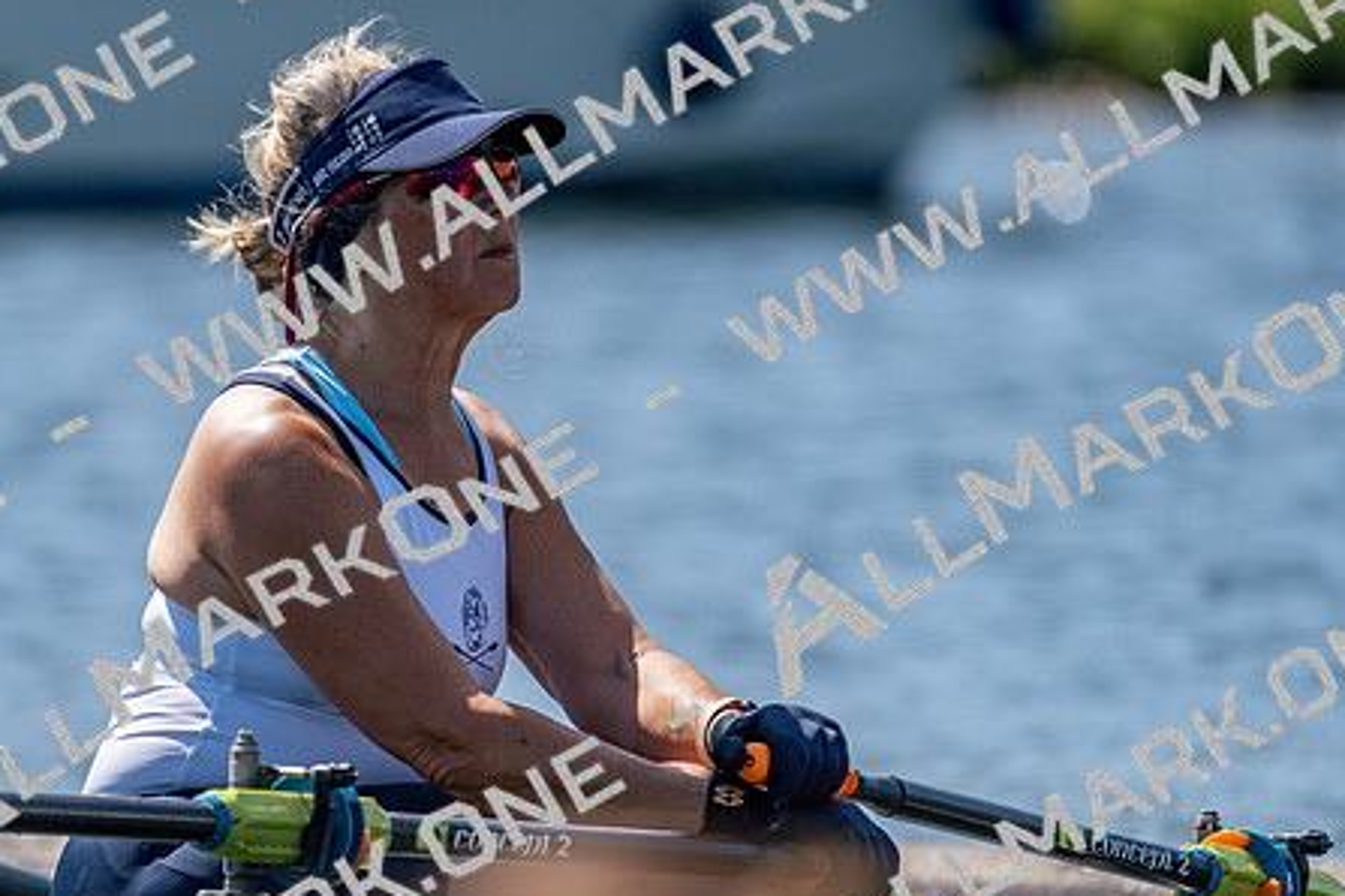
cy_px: 413
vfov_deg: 1.9
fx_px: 27122
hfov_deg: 2.8
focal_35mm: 726
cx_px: 509
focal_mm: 559
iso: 320
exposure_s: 1/2000
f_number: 6.3
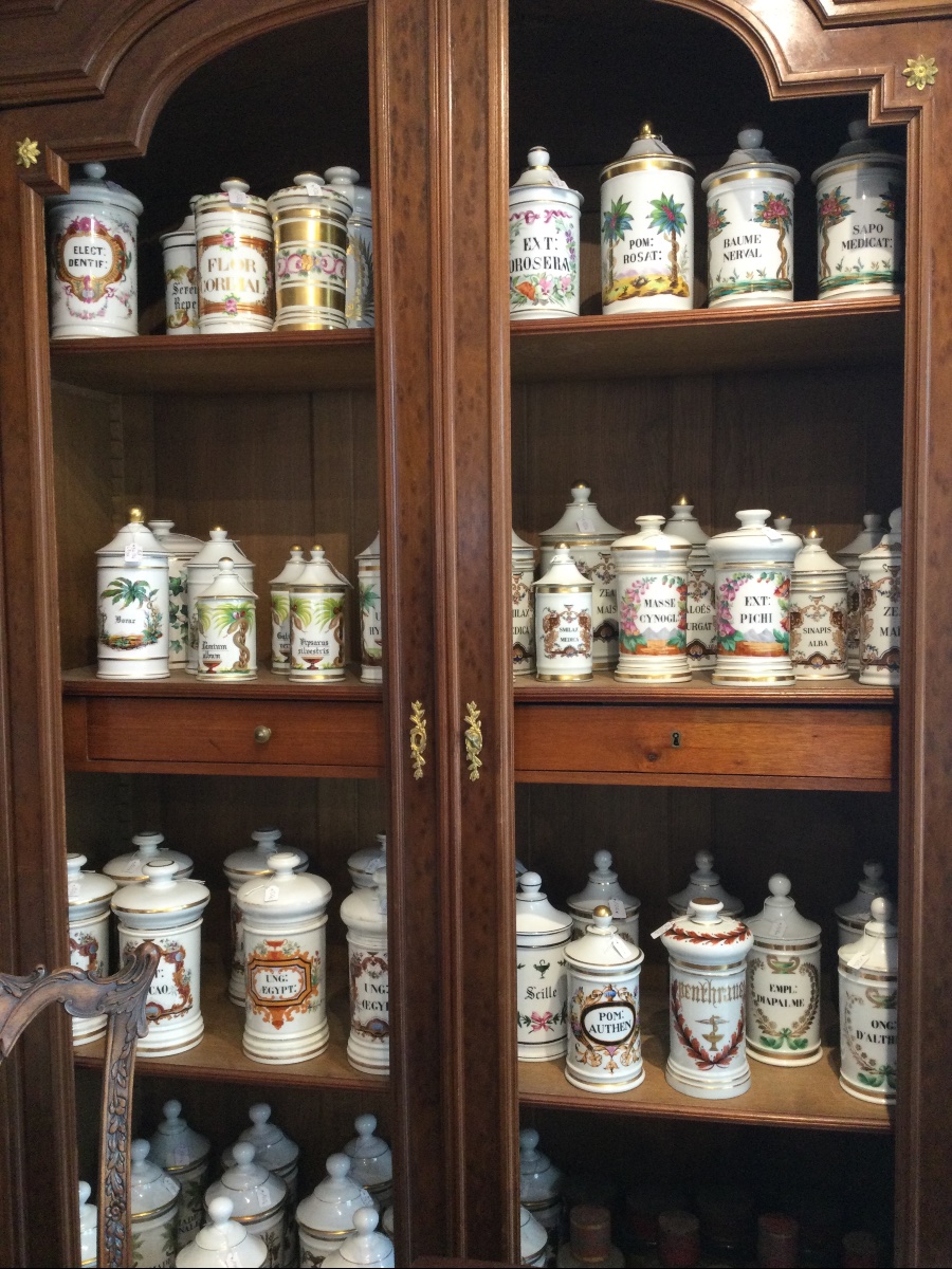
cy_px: 634
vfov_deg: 58.4
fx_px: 1137
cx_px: 476
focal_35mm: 31
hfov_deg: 45.4
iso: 125
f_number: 2.4
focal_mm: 3.3
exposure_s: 1/33
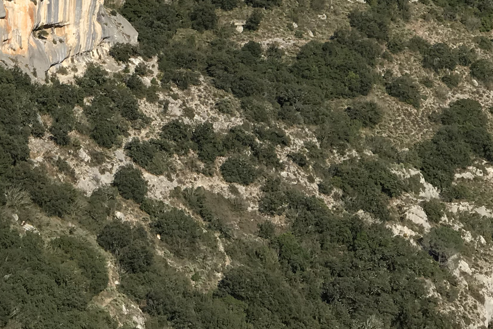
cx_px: 110
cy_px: -25
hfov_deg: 14.2
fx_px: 1972
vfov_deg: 9.4
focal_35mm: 144
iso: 20
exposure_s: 1/1168
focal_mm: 6.6
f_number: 2.8
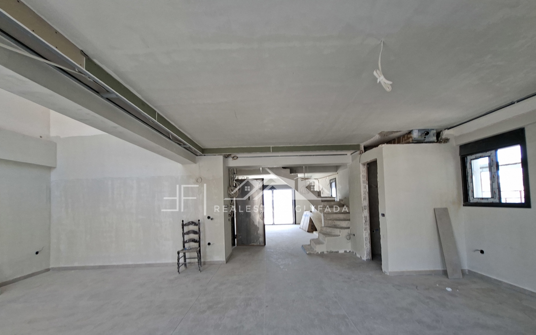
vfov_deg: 78.1
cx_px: 269
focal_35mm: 14
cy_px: 193
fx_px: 204
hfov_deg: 105.3
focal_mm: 1.74
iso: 50
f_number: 2.2
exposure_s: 1/60
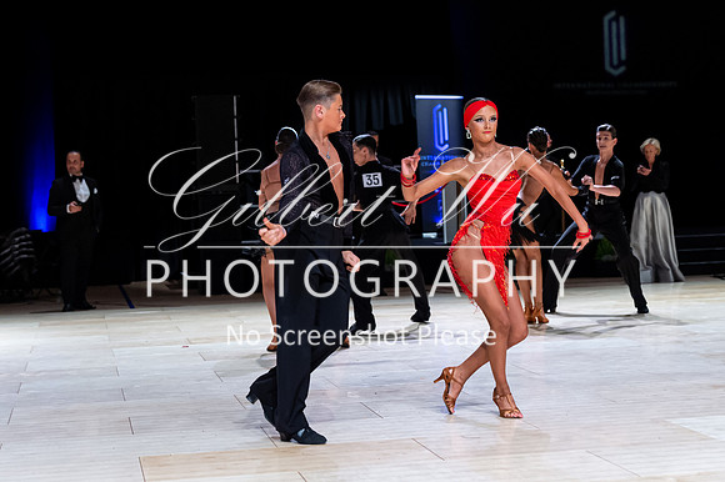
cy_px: 239
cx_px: 362
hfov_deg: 29.2
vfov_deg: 19.7
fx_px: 1391
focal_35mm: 69
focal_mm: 60
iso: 3200
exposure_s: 1/400
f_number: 3.2
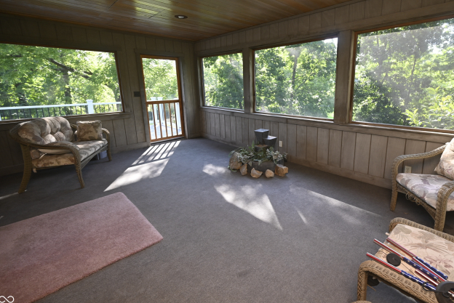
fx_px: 227
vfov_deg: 67.1
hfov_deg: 89.2
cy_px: 130
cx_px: 263
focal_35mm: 18
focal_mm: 15
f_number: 4
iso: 200
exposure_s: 1/60
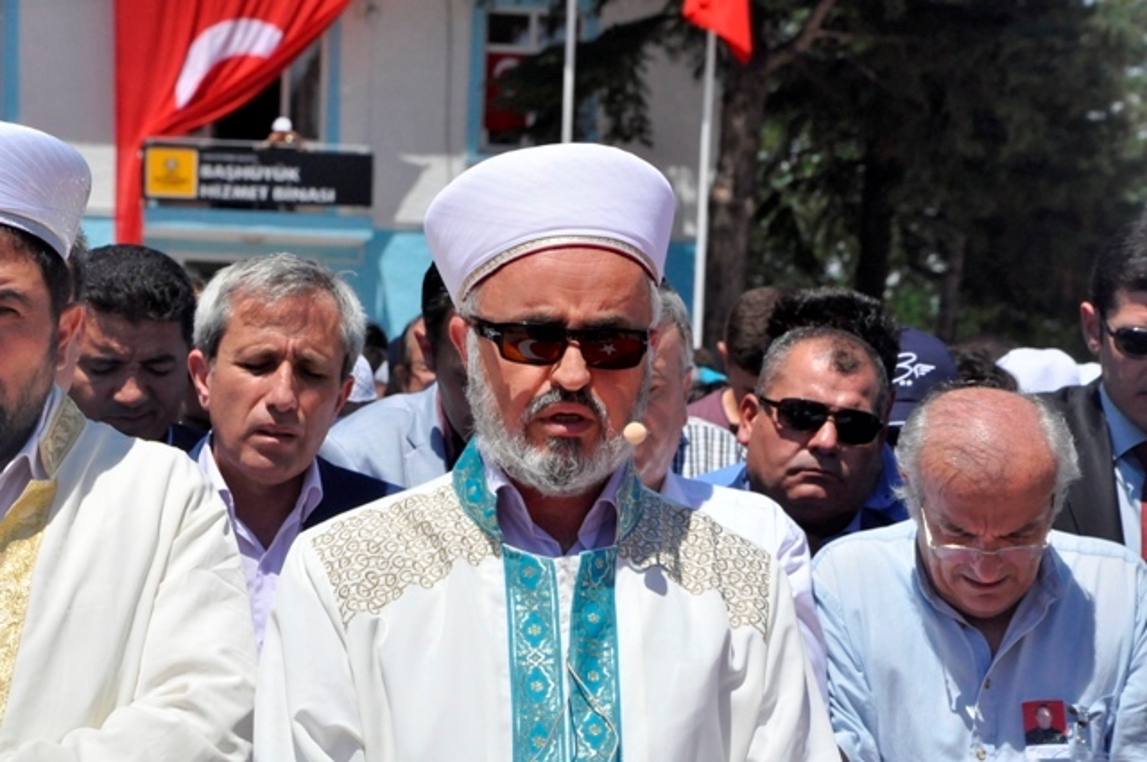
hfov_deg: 13.1
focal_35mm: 158
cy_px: 381
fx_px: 5012
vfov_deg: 8.7
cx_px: 574
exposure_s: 1/2000
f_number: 11
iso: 1250
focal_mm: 105
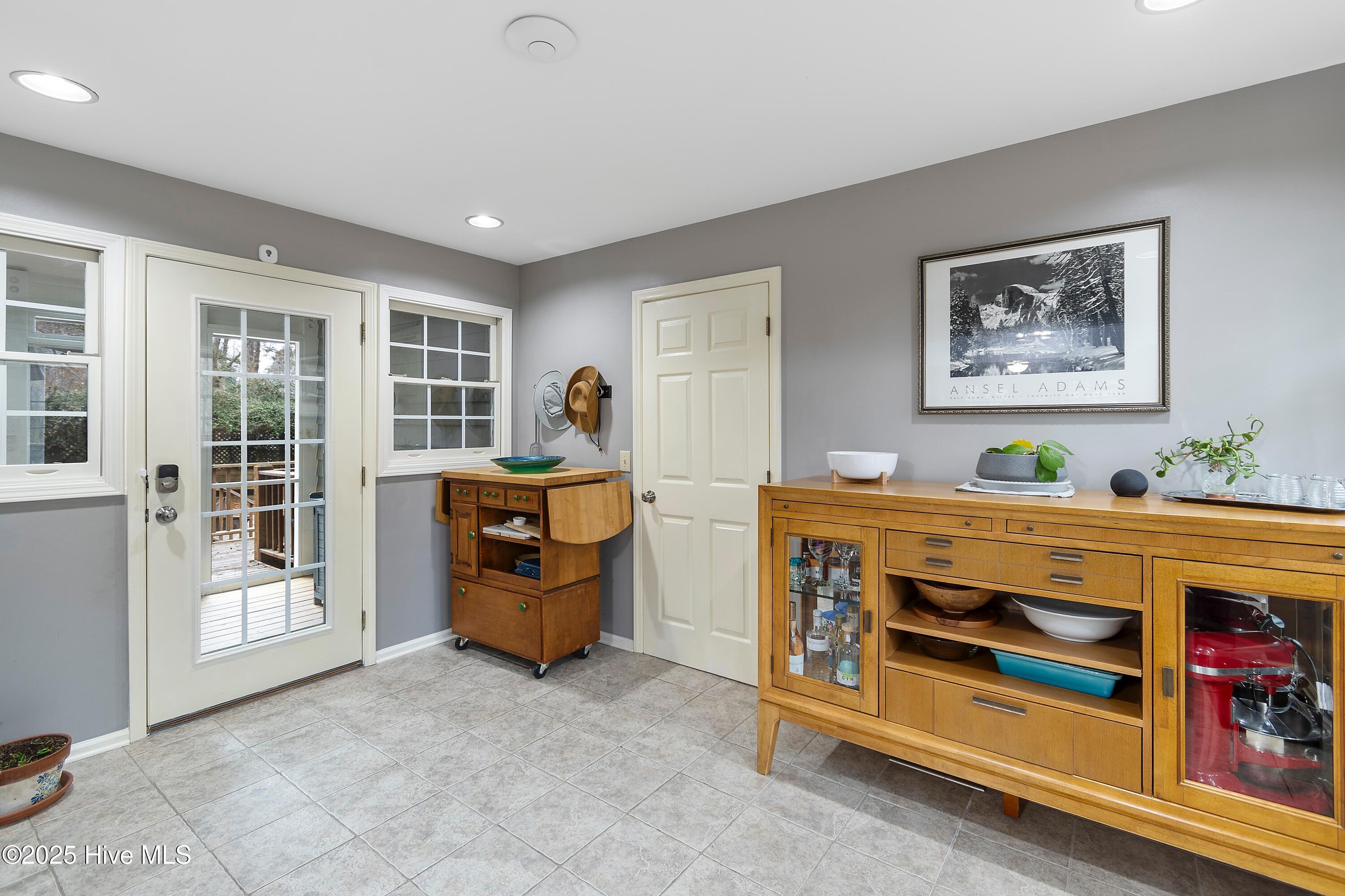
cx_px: 672
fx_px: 560
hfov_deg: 100.4
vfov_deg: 77.3
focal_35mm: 15
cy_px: 448
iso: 100
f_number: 4.5
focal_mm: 10
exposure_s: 1
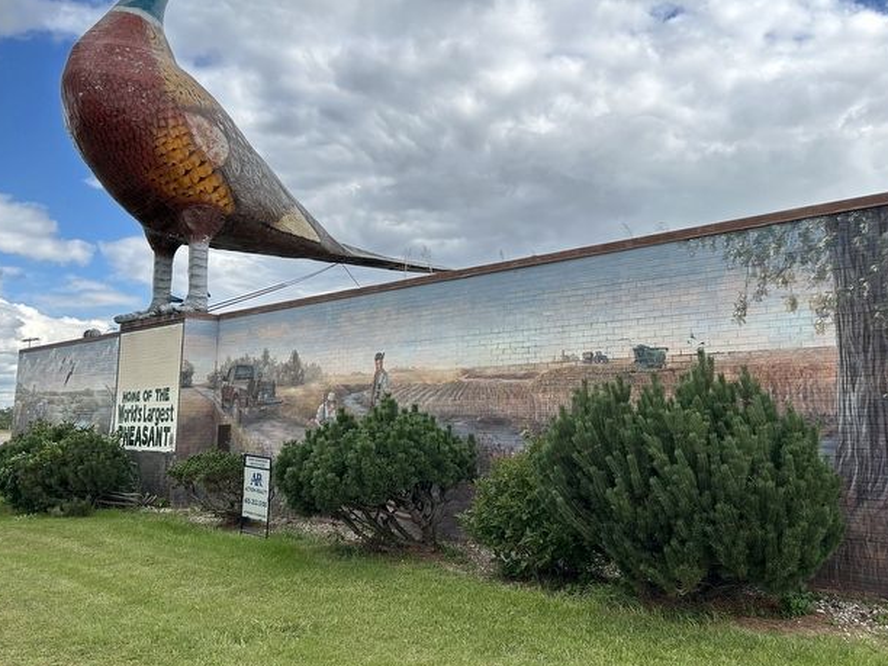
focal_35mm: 34
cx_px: 490
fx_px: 872
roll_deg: +0.5
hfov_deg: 53.9
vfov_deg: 41.6
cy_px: 261
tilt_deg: +9.0
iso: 50
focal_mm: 5.7
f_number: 1.5
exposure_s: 1/873
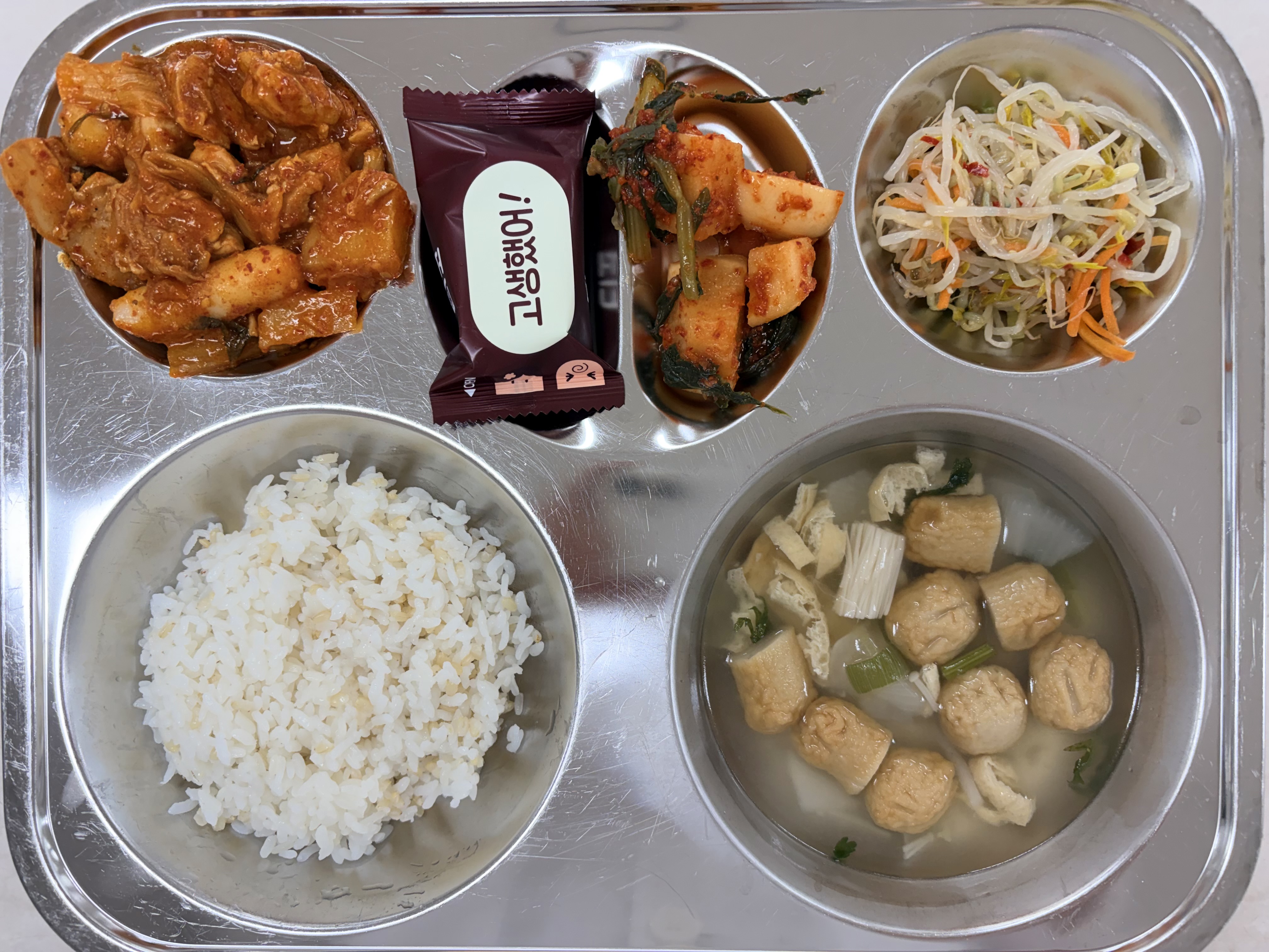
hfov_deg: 67.3
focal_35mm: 26
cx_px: 634
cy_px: 476
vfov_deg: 53.1
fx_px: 953
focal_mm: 5.96
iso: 80
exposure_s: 1/120
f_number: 1.6
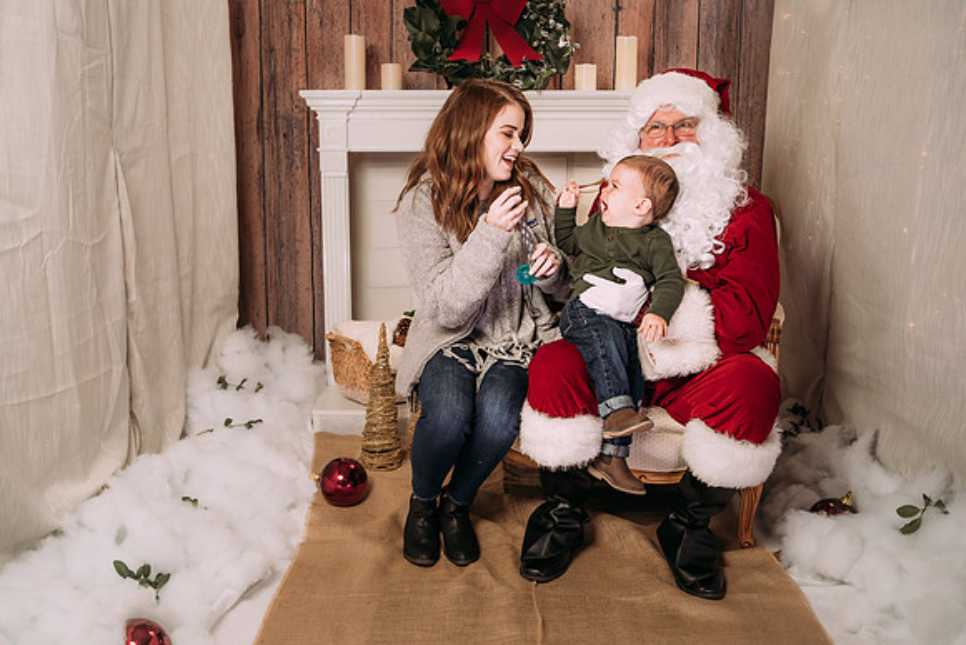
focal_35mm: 39
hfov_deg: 49.5
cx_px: 457
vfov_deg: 34.2
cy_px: 320
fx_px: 1048
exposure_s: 1/100
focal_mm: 35
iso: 100
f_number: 5
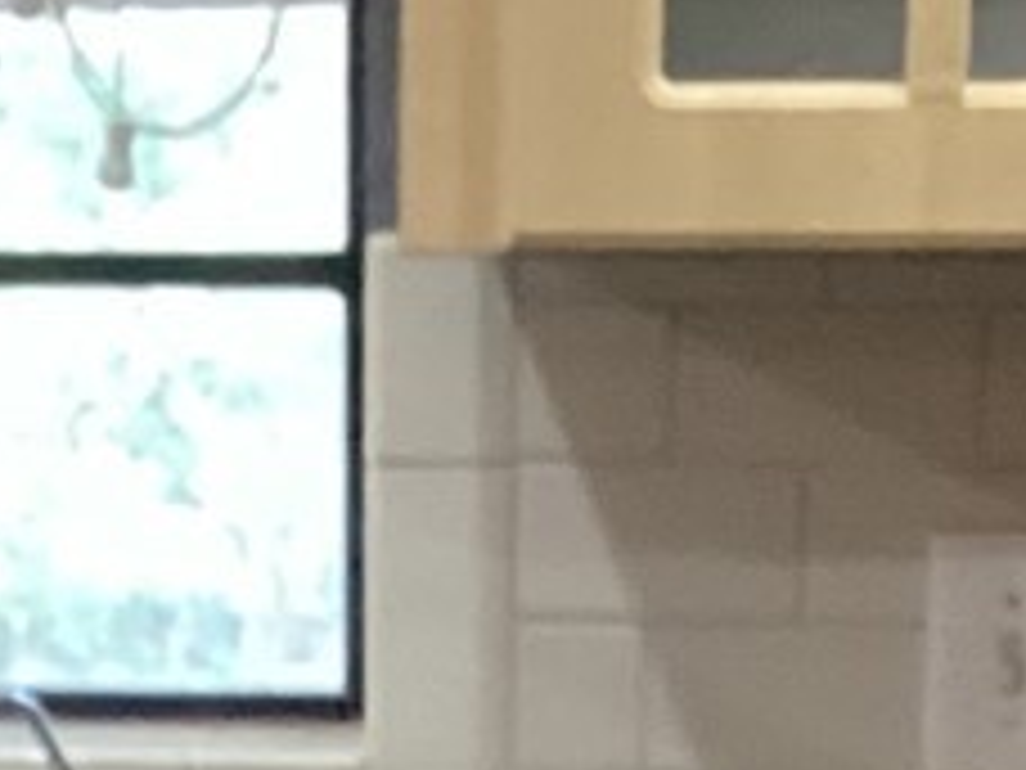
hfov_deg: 9.1
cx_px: 180
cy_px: 1945
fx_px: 6461
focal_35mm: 218
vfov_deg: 6.4
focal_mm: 3.3
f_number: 2.4
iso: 400
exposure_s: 1/40
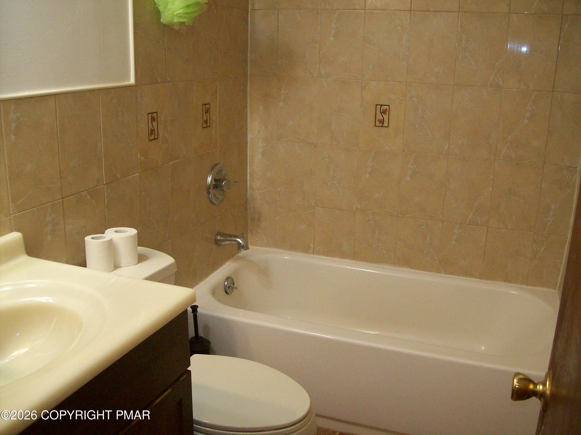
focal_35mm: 36
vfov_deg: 39.7
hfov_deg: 51.4
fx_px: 604
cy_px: 218
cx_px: 290
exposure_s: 1/64
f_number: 2.7
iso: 200
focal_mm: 6
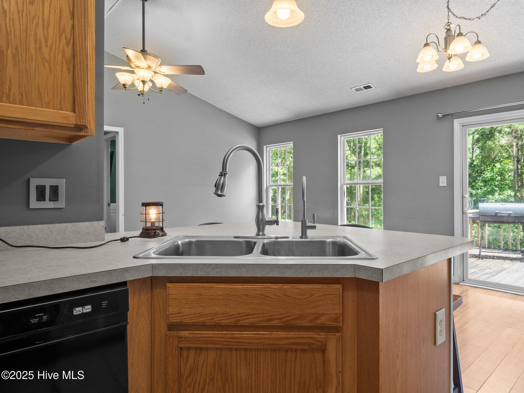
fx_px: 333
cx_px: 262
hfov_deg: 76.4
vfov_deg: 61.1
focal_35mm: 22
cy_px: 196
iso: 200
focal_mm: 11
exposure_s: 1/3
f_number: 5.6
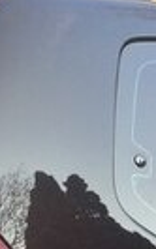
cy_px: 387
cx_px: 211
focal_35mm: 153
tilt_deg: -13.7
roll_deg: -1.6
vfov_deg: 12.9
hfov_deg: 8.4
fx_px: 1042
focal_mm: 4.15
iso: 32
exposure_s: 1/124
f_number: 2.2
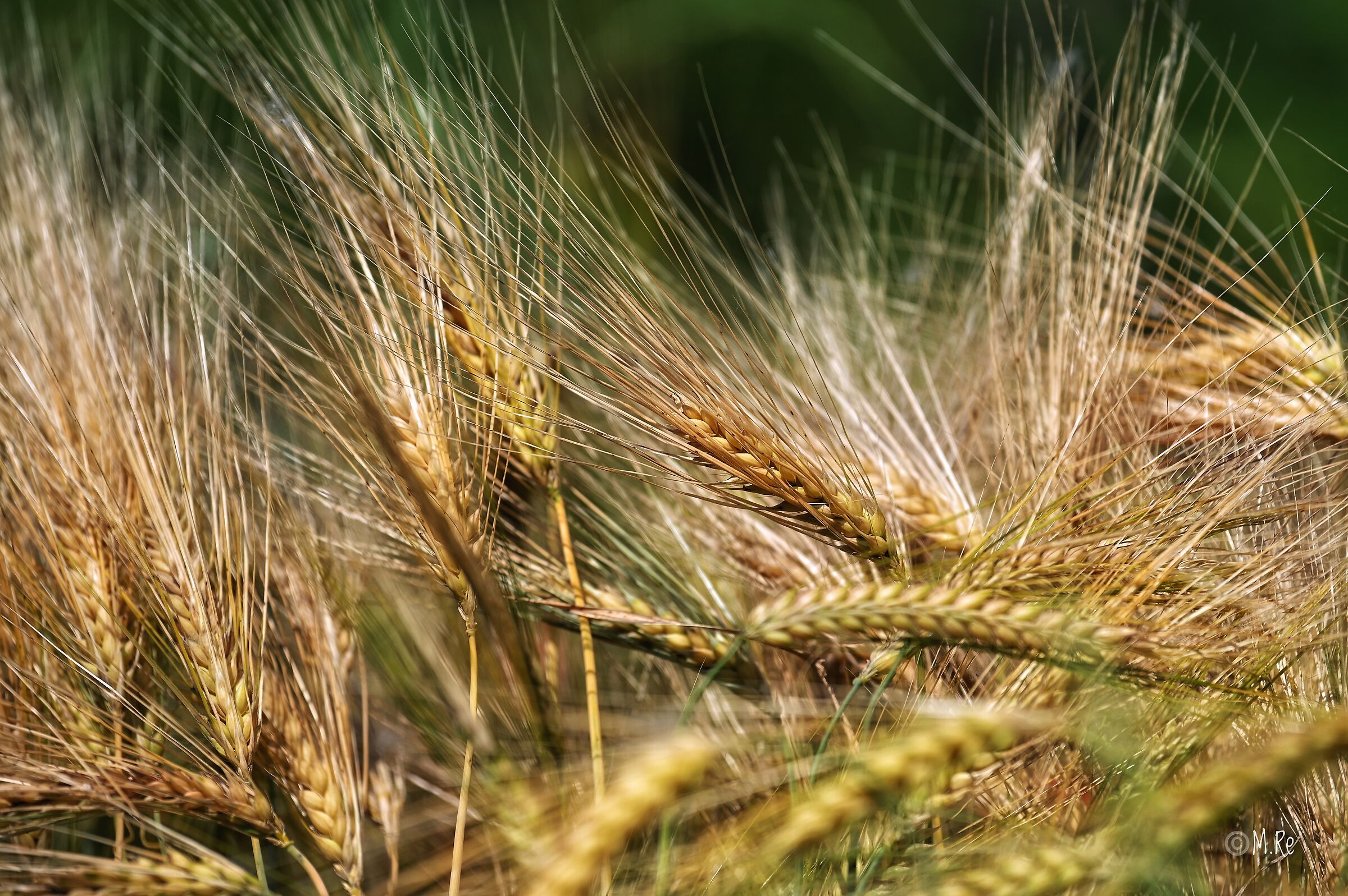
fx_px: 7484
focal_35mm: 200
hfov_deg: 10.3
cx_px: 674
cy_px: 448
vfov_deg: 6.9
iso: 100
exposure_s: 1/800
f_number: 5
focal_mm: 200
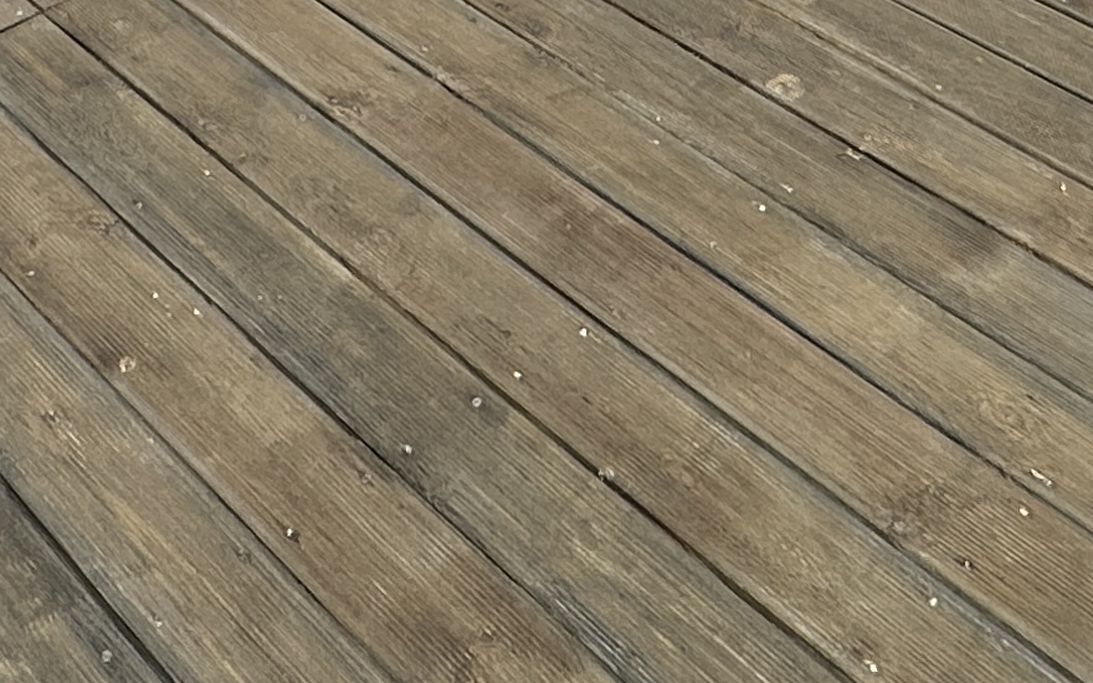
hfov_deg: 30.2
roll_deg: -1.5
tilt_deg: -10.1
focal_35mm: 68
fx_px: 2026
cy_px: -833
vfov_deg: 14.5
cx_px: 595
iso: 50
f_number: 2.2
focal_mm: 2.22
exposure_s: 1/4831
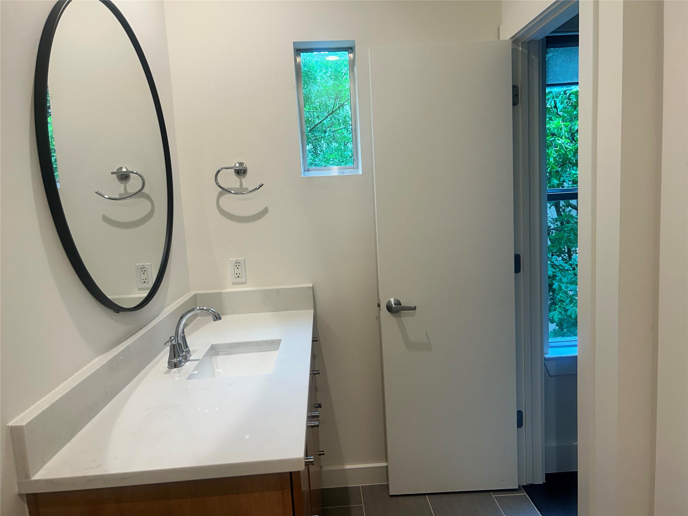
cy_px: 258
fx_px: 517
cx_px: 344
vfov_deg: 53.1
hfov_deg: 67.3
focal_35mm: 26
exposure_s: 1/120
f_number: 1.5
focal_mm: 5.7
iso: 80
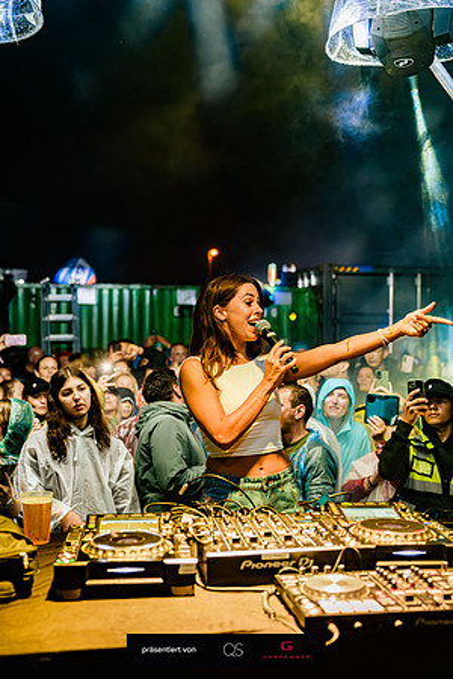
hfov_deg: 28.6
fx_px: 887
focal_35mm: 47
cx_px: 226
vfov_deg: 41.9
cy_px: 340
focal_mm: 47
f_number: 2.5
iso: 3200
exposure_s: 1/160
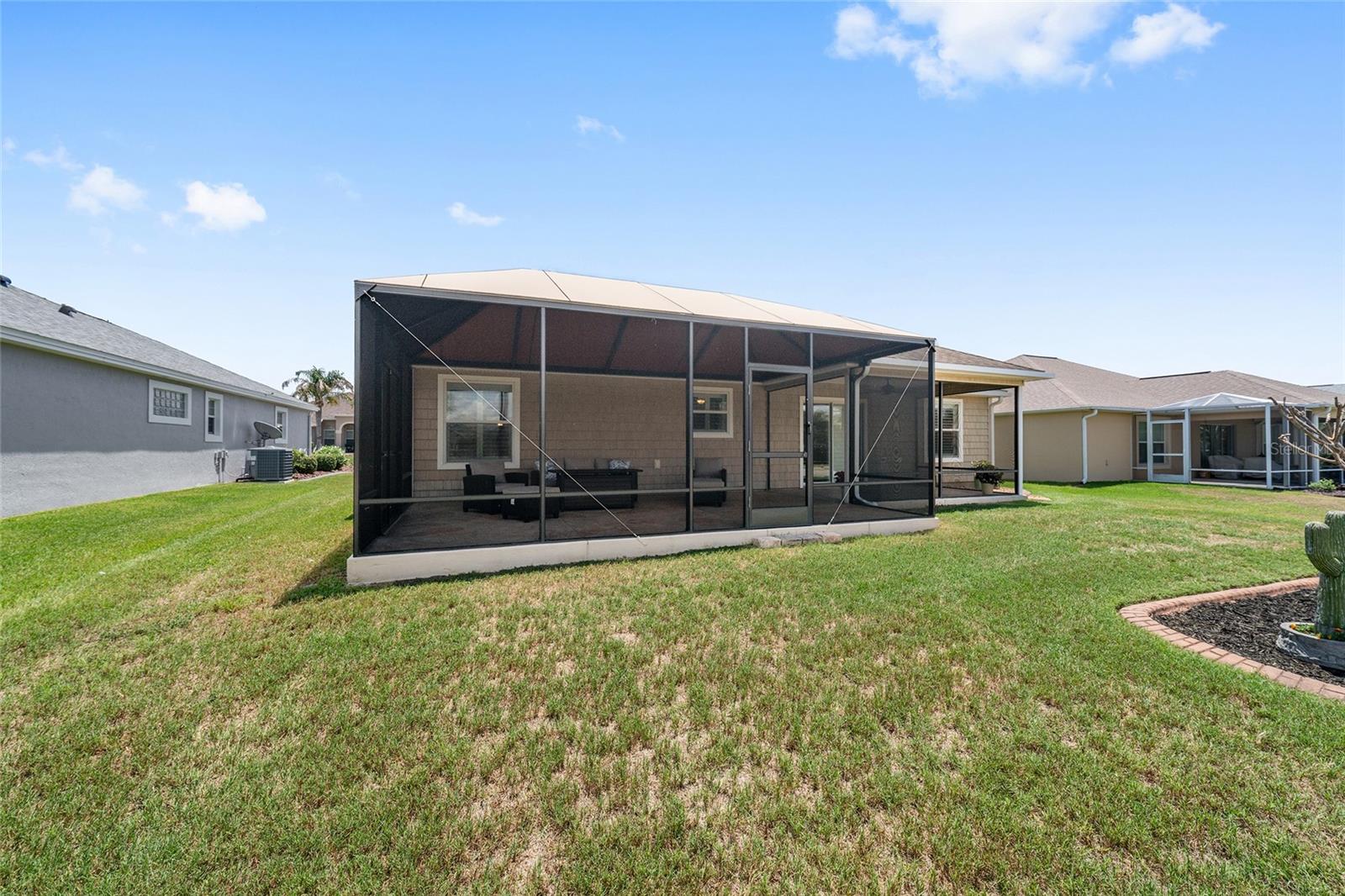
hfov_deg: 104.3
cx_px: 672
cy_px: 448
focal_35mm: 14
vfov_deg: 81.2
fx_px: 523
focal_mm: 14
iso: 320
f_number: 8
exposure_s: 1/640
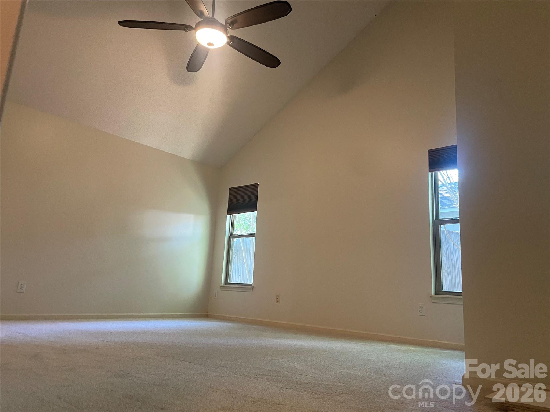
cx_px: 275
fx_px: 413
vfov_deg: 53.1
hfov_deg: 67.3
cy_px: 206
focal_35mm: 26
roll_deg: -3.1
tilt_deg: +12.2
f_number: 1.6
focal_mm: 4.2
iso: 500
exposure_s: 1/60
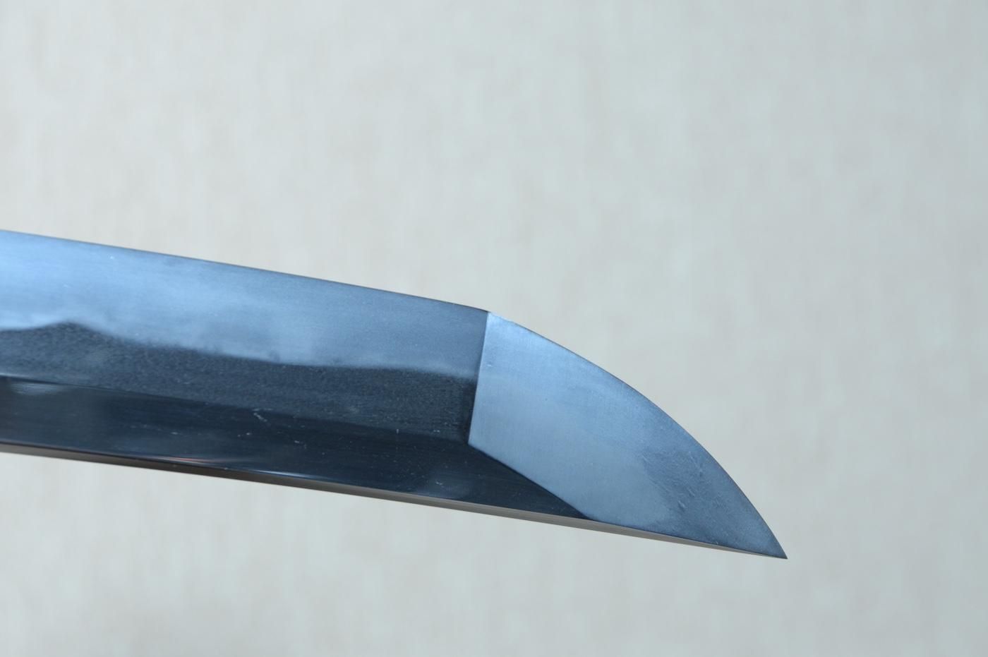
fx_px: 4113
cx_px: 494
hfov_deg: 13.7
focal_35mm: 150
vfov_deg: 9.1
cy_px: 328
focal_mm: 100
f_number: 11
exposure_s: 1/2
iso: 400
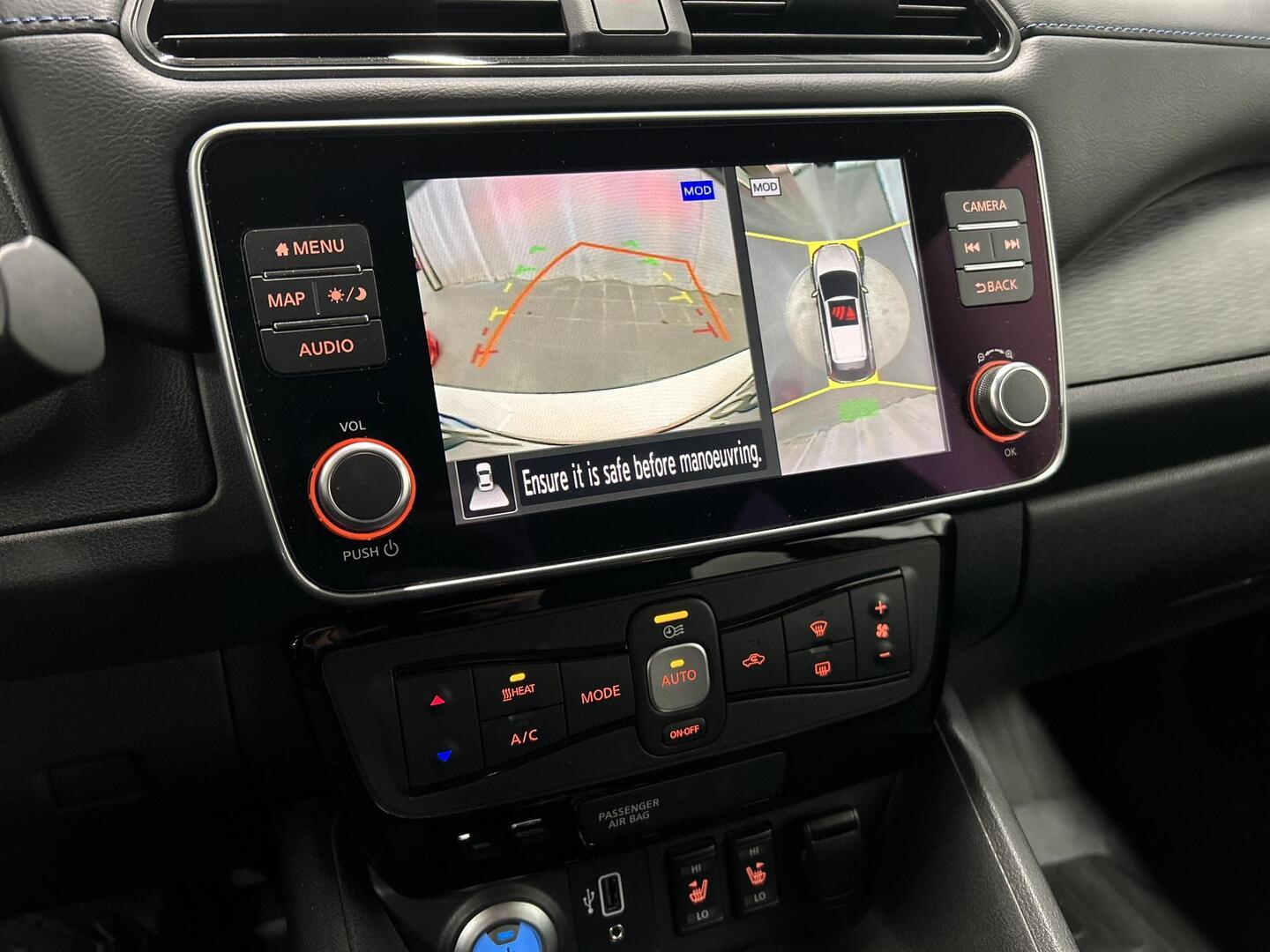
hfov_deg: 67.3
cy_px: 476
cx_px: 635
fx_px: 954
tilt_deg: -26.7
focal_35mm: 26
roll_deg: -0.5
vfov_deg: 53.1
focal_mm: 5.7
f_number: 1.5
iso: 500
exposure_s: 1/59
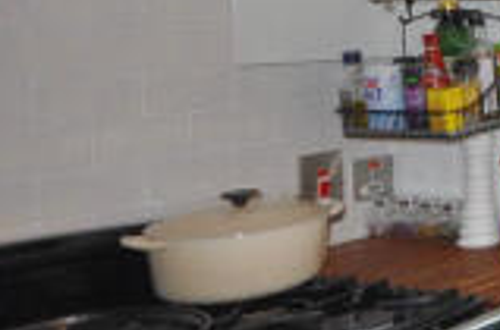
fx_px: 859
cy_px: 44
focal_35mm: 62
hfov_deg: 20.9
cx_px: 921
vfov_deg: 21.4
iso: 400
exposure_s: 1/125
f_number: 3.5
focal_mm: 10
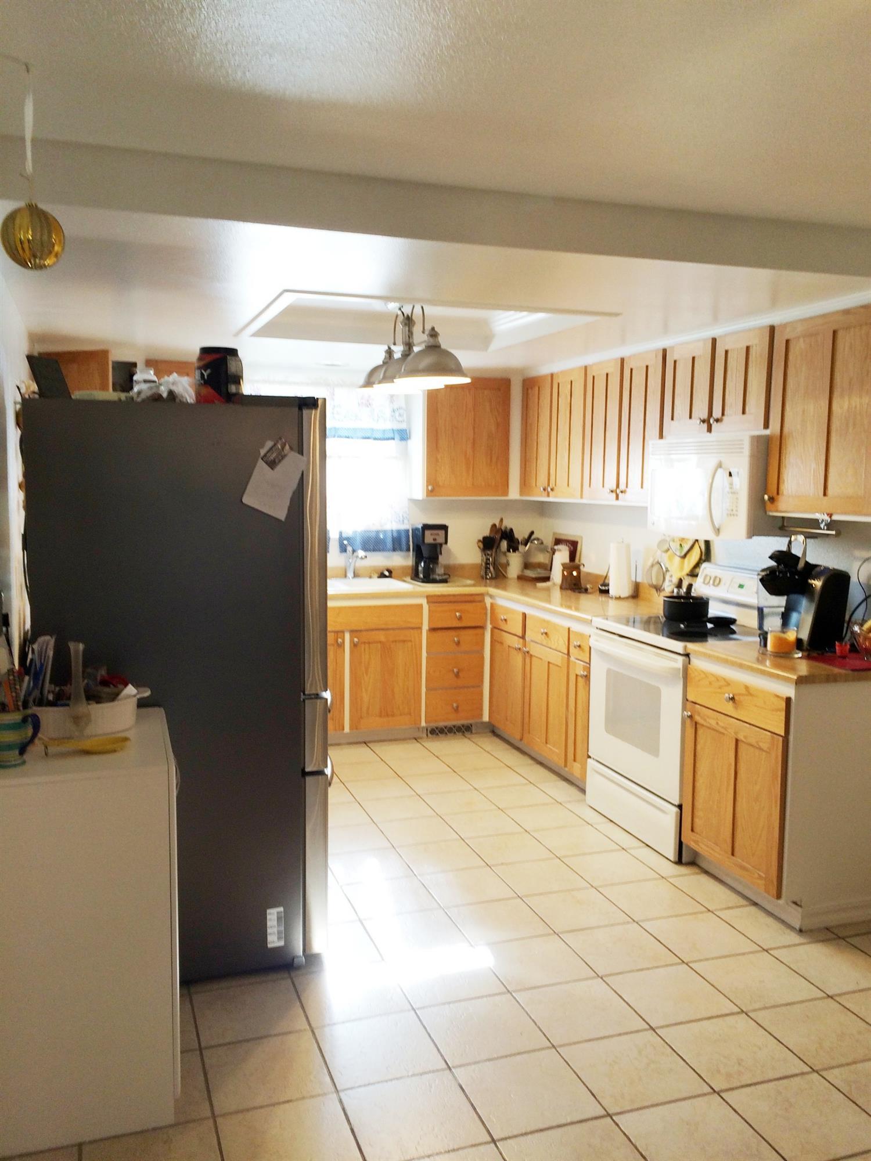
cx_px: 436
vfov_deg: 61.7
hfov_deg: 48.2
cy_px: 580
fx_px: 973
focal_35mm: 29
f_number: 2.2
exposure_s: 1/40
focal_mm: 4.15
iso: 40
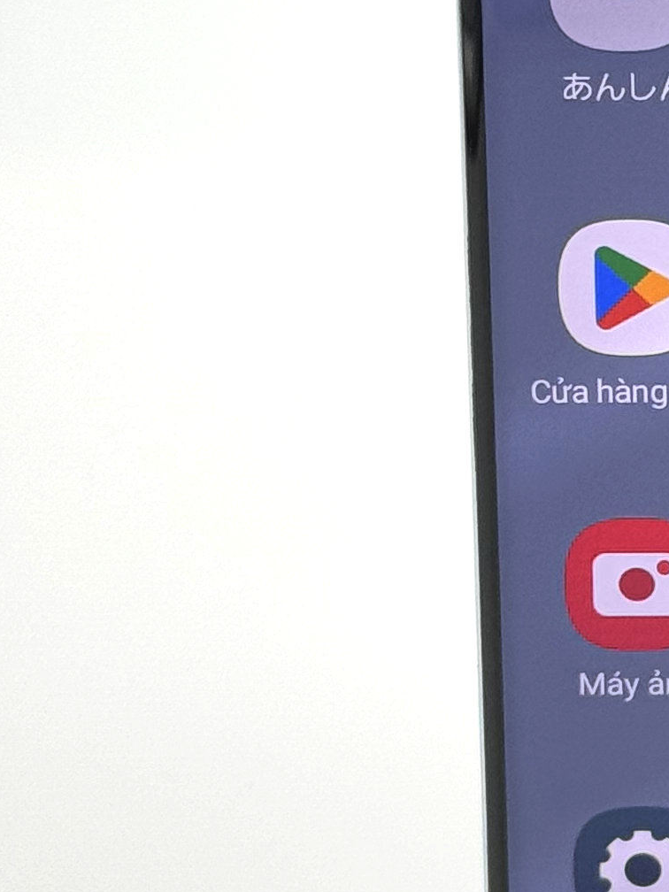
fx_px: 4948
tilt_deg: -21.6
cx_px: 953
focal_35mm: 192
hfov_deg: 7.6
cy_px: 274
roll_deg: -0.7
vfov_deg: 10.3
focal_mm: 6.76
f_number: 1.78
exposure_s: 1/289
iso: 64
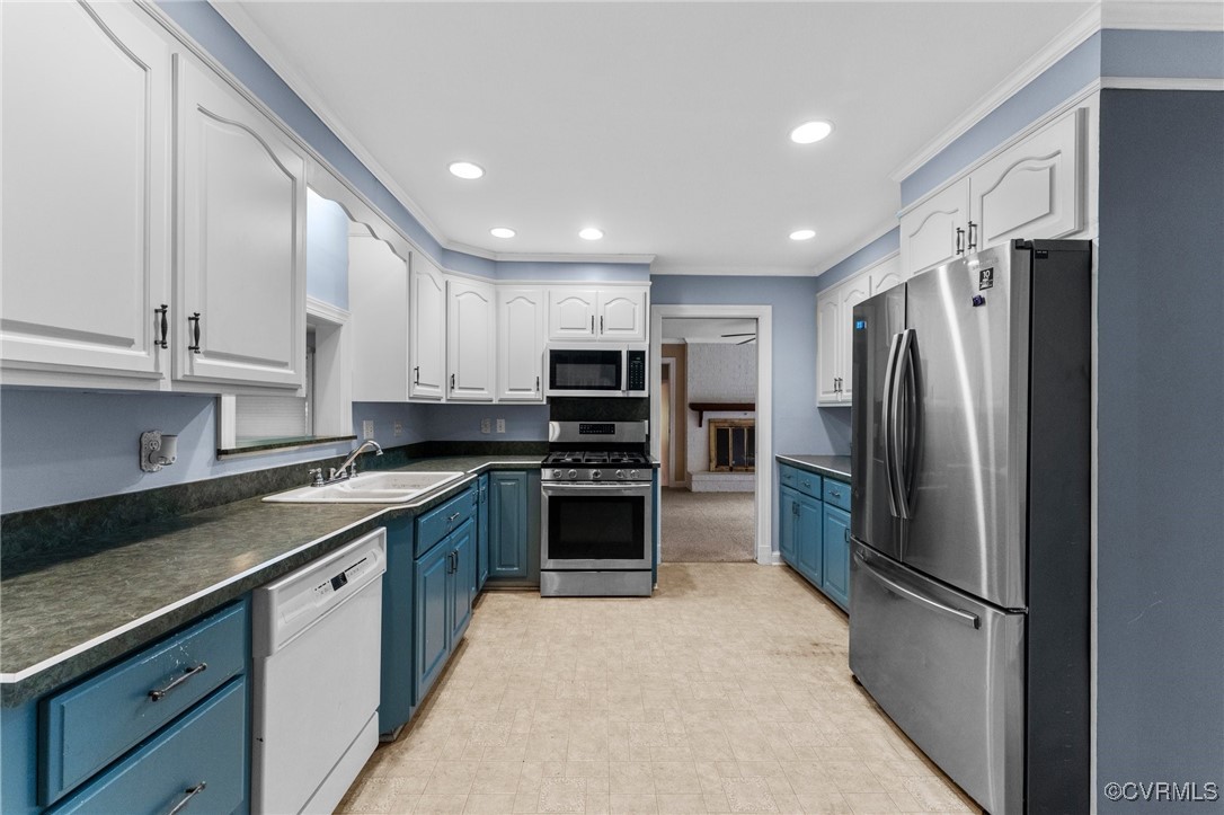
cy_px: 408
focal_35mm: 14
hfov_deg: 104.3
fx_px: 476
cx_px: 612
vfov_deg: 81.2
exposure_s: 1/20
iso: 1250
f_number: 7.1
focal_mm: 14
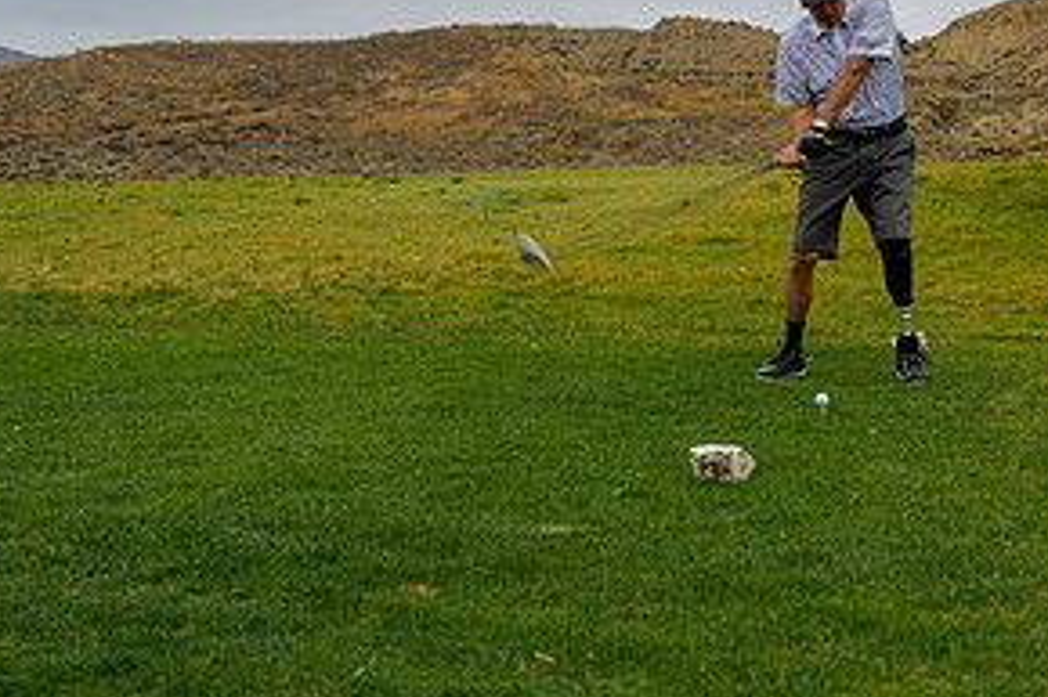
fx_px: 1949
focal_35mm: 67
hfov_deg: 29.5
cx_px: 820
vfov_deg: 20.0
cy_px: 125
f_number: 4
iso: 100
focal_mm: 33.5
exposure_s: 1/200
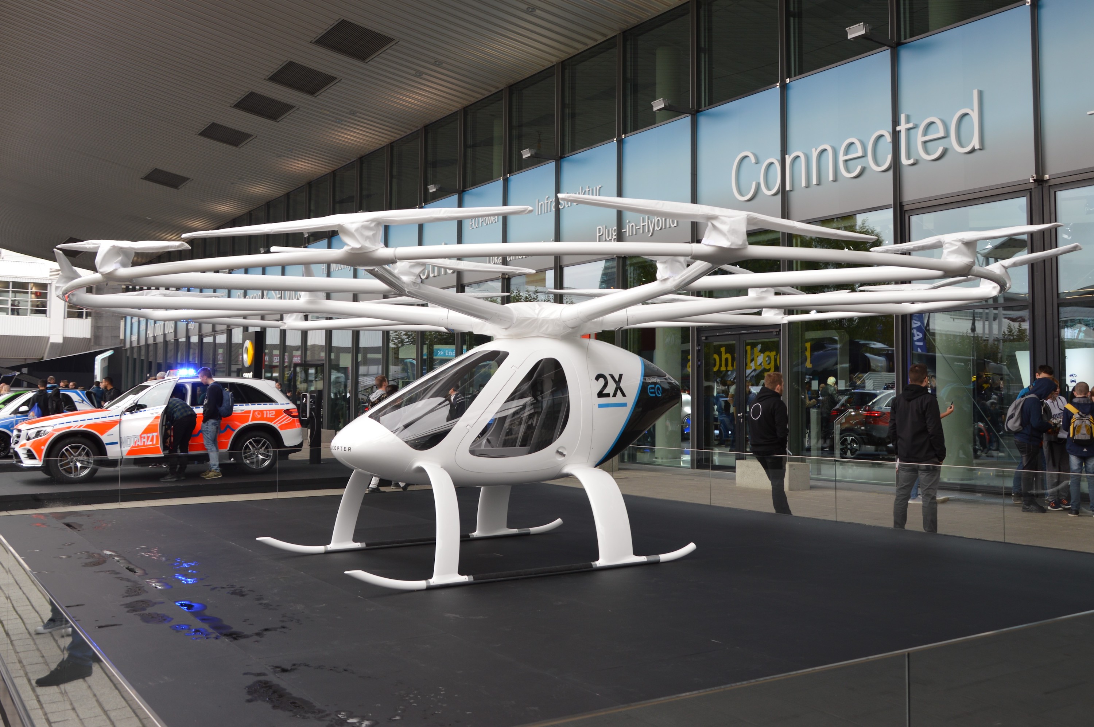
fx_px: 956
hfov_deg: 59.5
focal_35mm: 32
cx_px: 547
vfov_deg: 41.6
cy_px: 364
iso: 100
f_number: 4
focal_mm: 21
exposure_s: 1/60
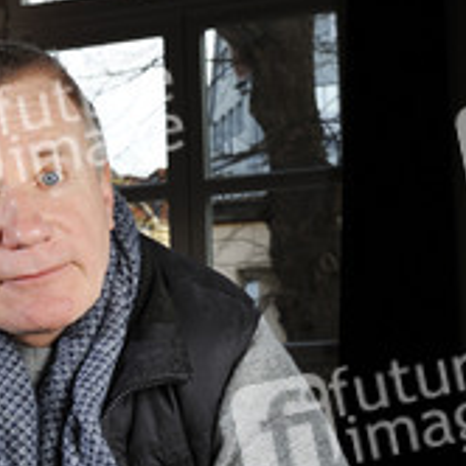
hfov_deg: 18.8
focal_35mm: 92
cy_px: 275
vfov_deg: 18.9
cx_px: 121
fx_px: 1401
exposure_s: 1/100
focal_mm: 45
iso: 800
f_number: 8
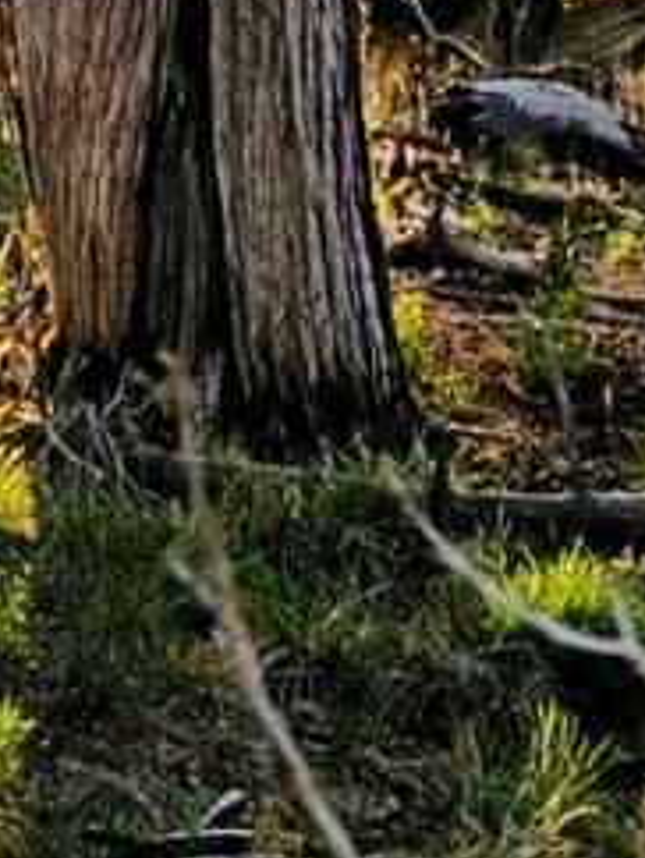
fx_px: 4241
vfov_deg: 9.4
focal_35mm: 171
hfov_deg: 8.7
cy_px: -1624
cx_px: 120
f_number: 1.8
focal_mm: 5.4
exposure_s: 1/823
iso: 25
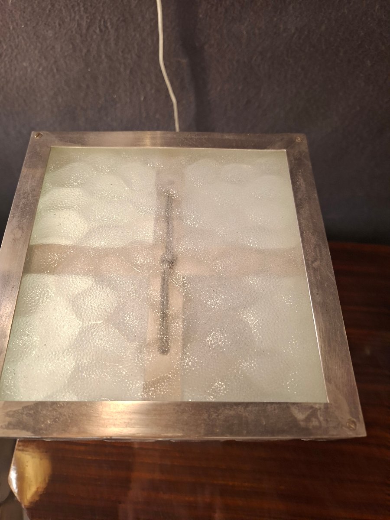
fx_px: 346
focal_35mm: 23
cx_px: 195
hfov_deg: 58.9
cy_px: 260
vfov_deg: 73.9
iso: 250
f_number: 1.8
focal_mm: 5.54
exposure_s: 1/40
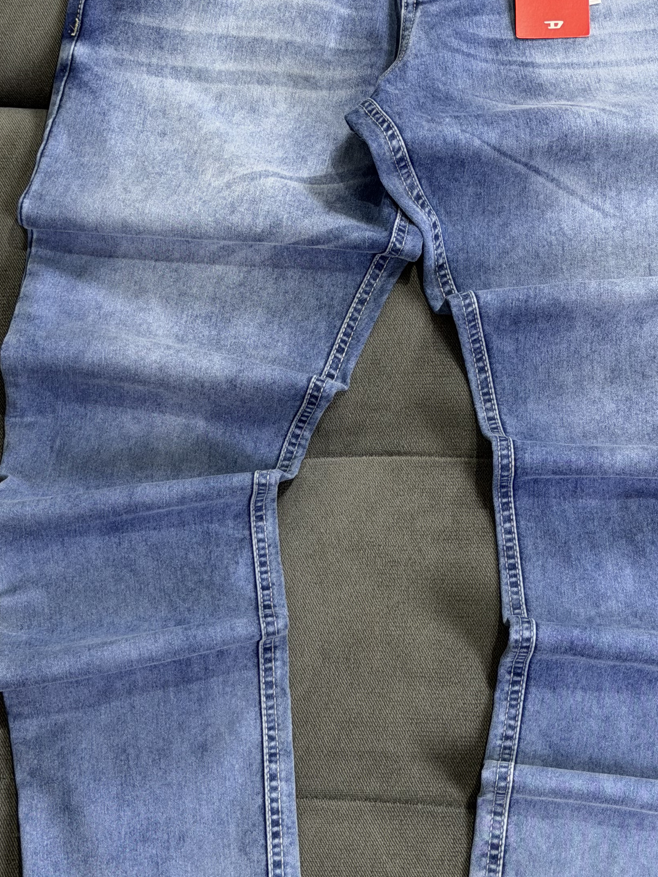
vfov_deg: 22.0
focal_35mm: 89
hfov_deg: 16.6
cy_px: 388
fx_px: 2256
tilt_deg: -70.2
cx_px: 415
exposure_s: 1/60
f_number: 1.78
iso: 100
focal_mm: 6.76
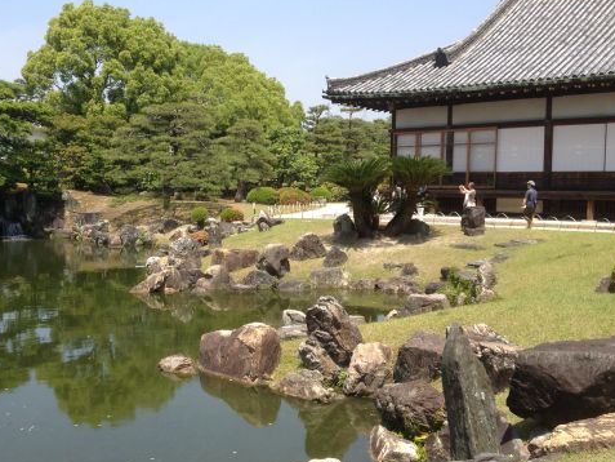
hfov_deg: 42.8
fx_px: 782
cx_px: 254
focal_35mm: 44
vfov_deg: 32.9
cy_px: 244
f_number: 2.4
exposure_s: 1/1104
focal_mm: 4.28
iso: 50
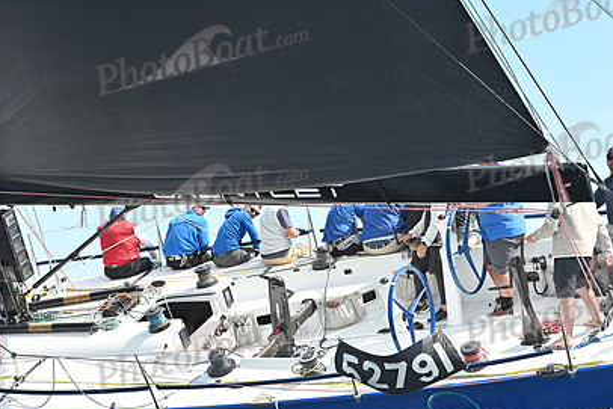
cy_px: 253
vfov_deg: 13.7
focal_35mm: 100
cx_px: 388
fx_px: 1703
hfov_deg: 20.4
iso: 320
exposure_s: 1/1250
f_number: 4.5
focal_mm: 70
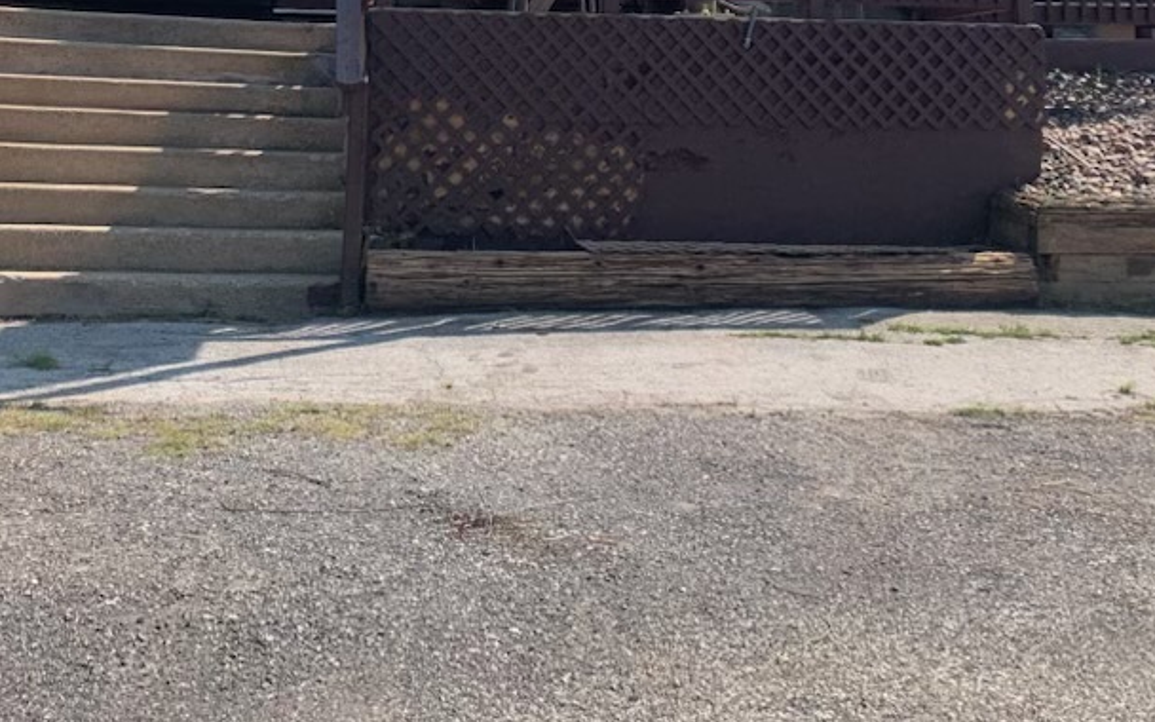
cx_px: 665
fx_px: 1826
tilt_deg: +5.9
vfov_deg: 20.8
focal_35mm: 58
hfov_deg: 35.0
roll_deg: -0.5
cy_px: -158
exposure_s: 1/2915
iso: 25
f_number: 1.8
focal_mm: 4.25
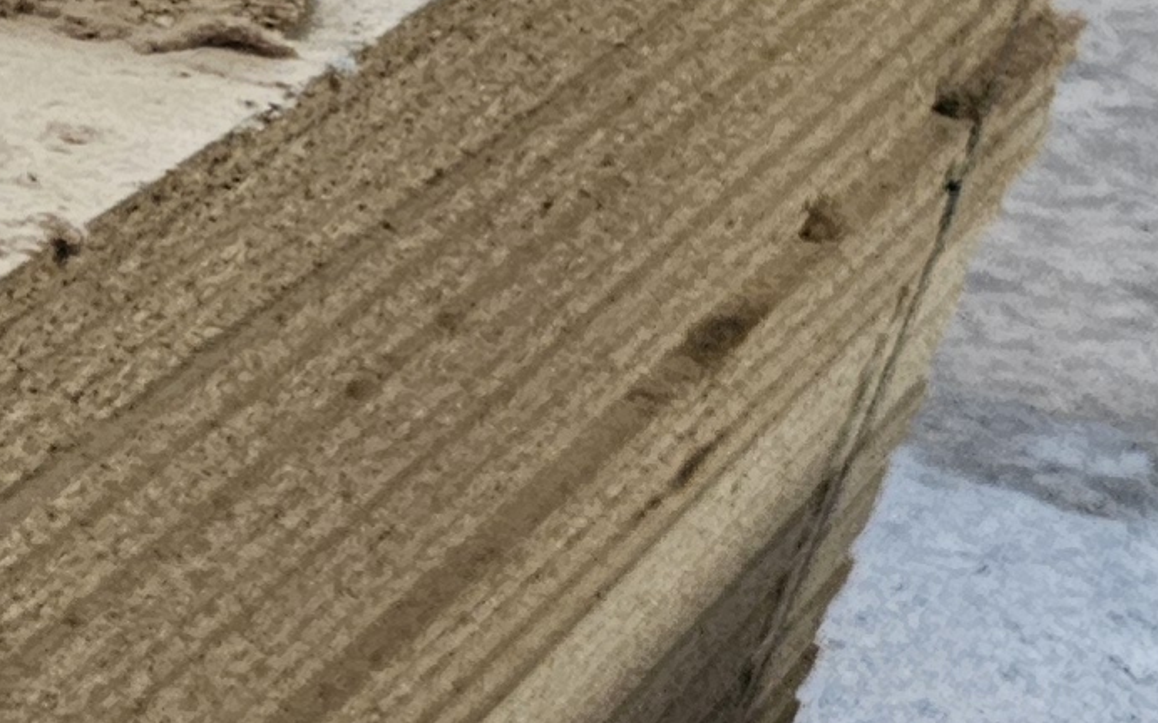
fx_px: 4448
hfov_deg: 11.7
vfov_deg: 8.8
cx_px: -1740
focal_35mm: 141
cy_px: 1367
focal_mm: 6.3
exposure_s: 1/60
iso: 640
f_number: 1.7
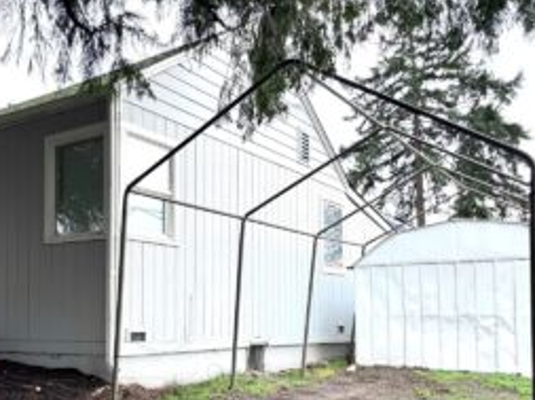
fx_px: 586
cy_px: 279
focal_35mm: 38
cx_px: 159
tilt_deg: +5.9
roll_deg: +1.0
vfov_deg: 37.1
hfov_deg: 47.8
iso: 80
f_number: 1.78
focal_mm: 6.76
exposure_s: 1/514
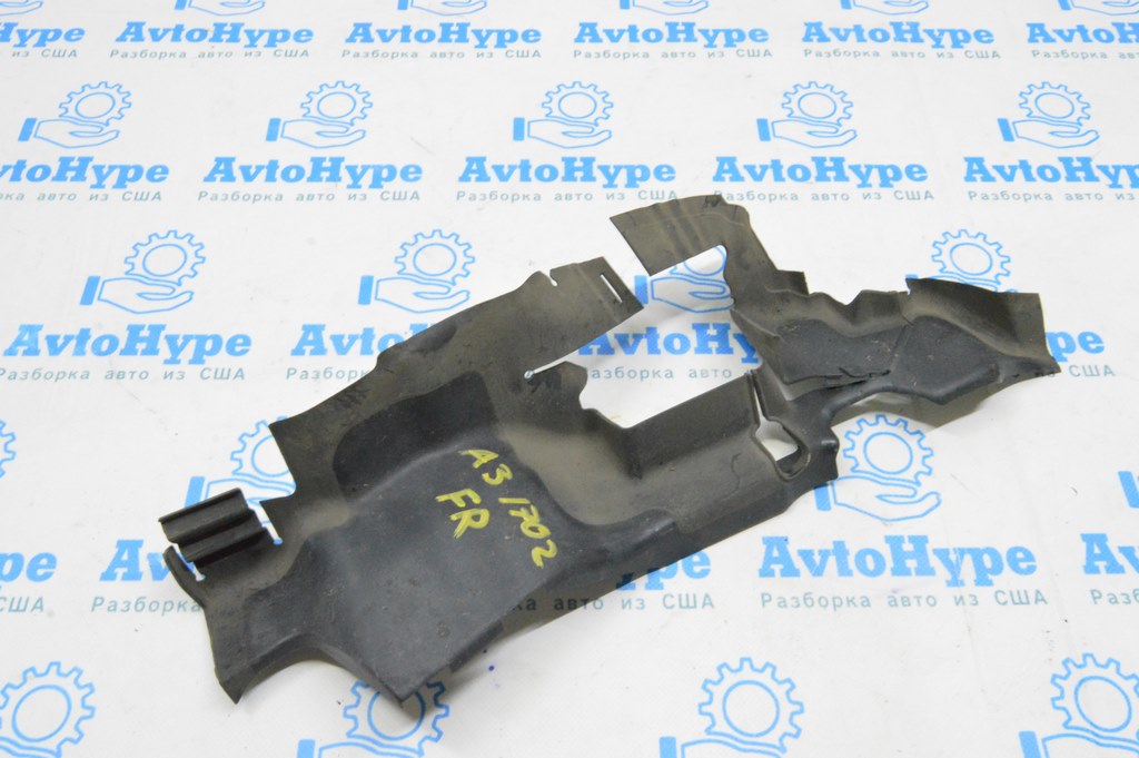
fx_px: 1043
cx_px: 570
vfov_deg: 39.9
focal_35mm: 33
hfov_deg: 57.3
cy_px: 379
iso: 6400
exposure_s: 1/15
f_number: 20
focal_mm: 22
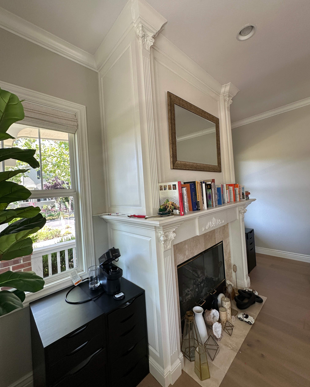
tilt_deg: +1.8
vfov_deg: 96.8
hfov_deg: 84.0
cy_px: 189
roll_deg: +3.3
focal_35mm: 15
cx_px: 158
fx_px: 172
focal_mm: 2.22
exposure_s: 1/99
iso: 100
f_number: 2.2
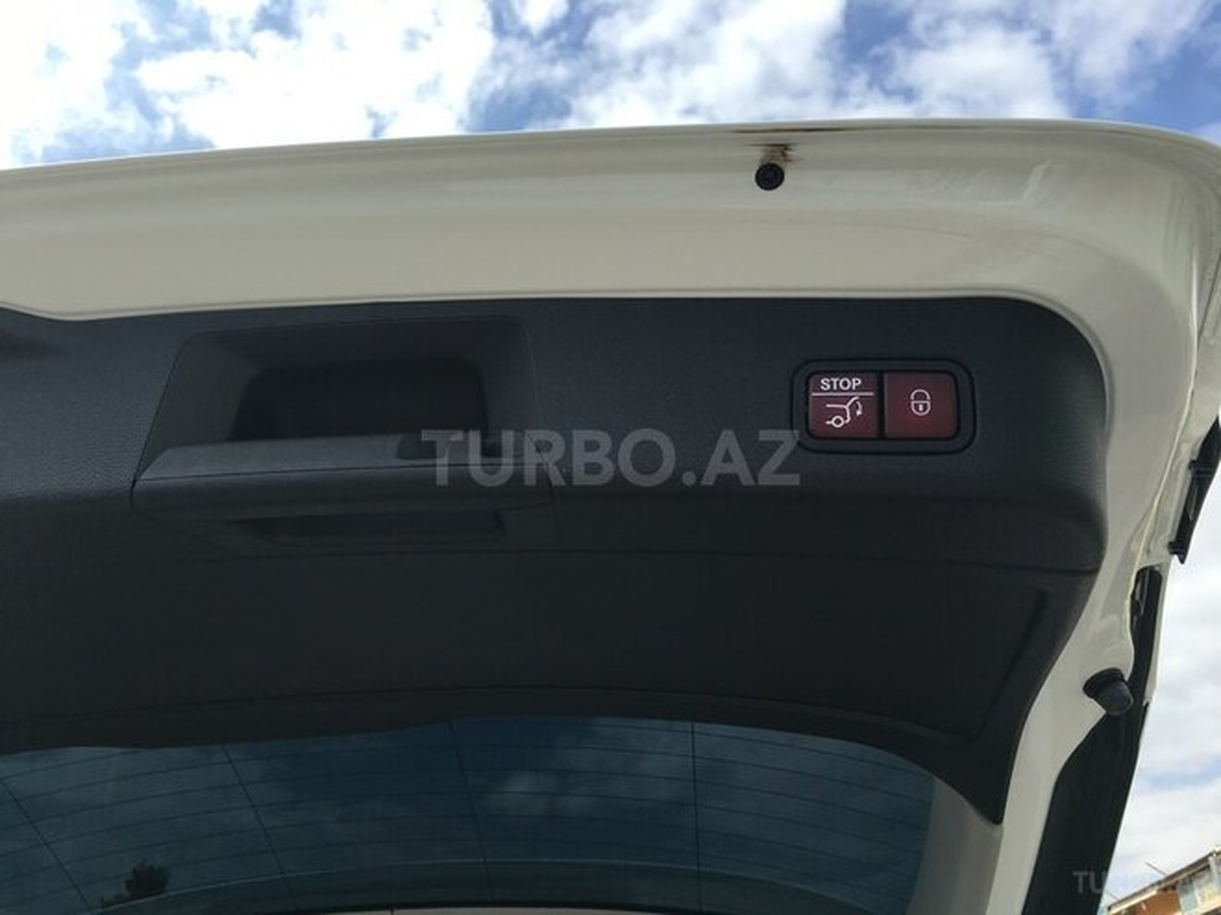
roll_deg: +1.0
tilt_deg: +30.0
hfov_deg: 61.7
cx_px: 610
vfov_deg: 48.2
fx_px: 1023
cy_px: 458
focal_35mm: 29
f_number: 2.2
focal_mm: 4.15
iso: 25
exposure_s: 1/1012
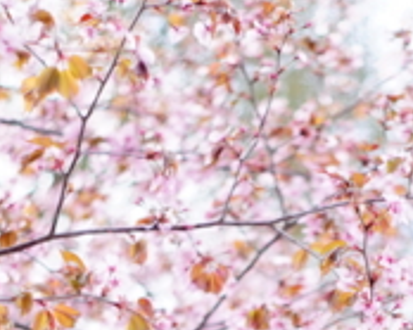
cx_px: 320
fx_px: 2113
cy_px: 495
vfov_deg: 8.7
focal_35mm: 173
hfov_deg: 11.1
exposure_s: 1/400
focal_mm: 50
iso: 100
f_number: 2
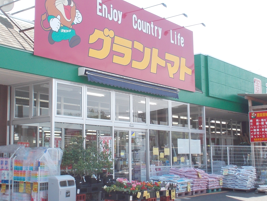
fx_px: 463
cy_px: 87
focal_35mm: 60
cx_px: 138
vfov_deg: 24.4
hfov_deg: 32.2
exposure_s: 1/200
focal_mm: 5.2
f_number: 3.7
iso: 80
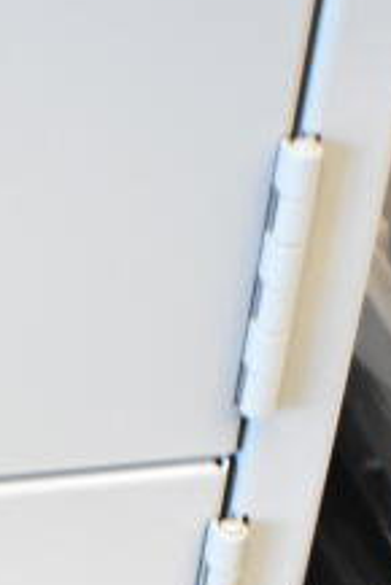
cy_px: 865
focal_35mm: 177
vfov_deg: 11.2
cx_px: -321
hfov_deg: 7.5
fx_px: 2879
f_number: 4.2
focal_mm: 28
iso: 2200
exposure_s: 1/50
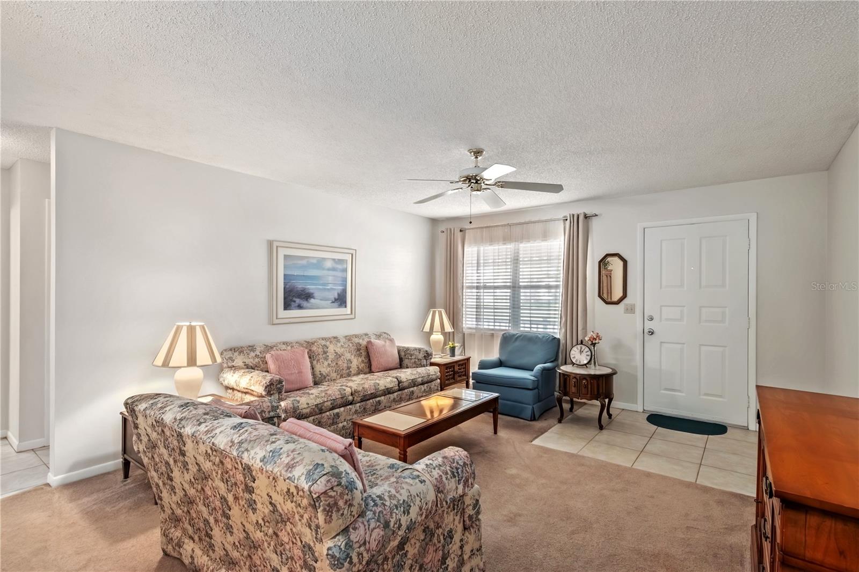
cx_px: 430
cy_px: 286
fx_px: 358
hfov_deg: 100.4
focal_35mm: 15
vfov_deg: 77.3
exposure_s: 1/1.67
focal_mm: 10
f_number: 9
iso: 250
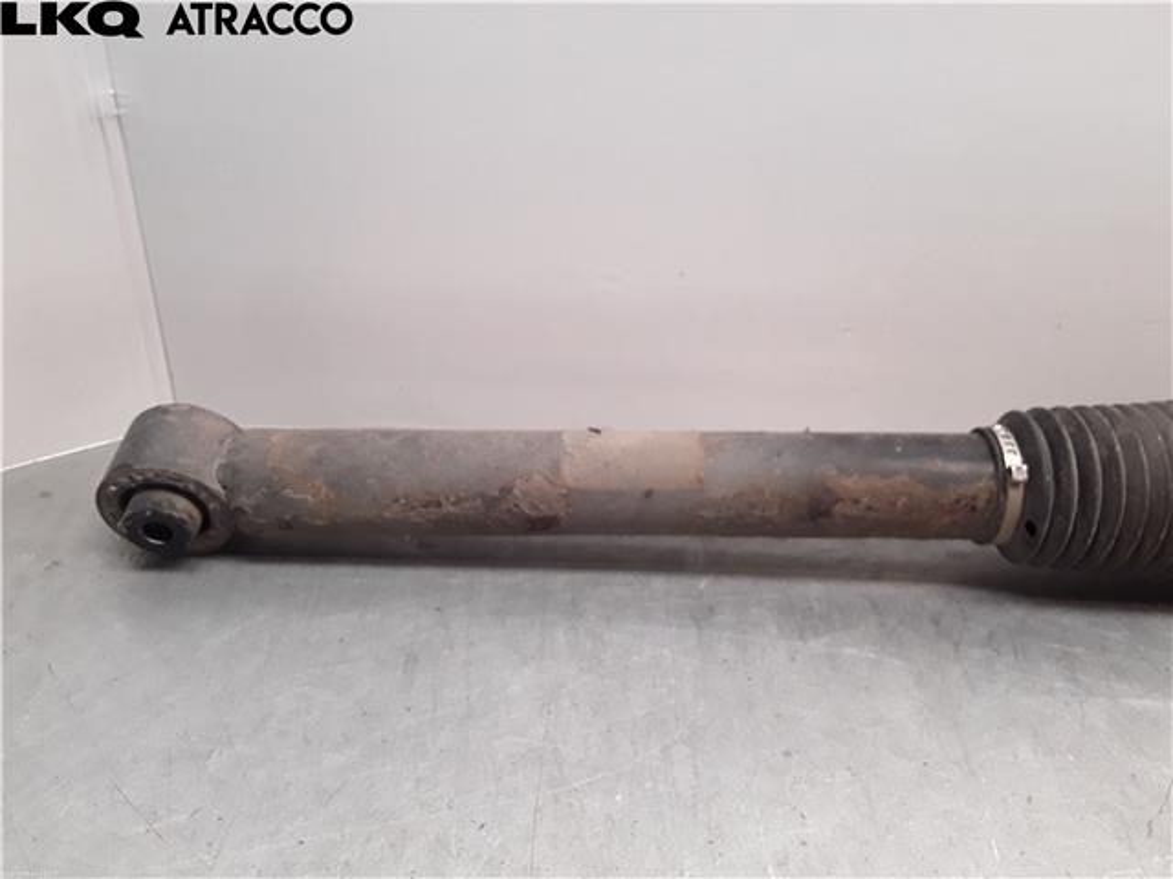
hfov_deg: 63.4
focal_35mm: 28
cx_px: 586
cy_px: 440
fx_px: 949
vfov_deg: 49.7
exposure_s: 1/100
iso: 100
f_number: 1.9
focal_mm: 2.91
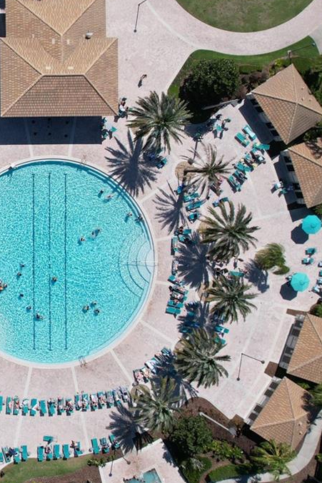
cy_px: 210
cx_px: -154
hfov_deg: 21.9
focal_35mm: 52
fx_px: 698
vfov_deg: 38.1
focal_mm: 8.38
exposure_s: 1/3200
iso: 120
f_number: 2.8
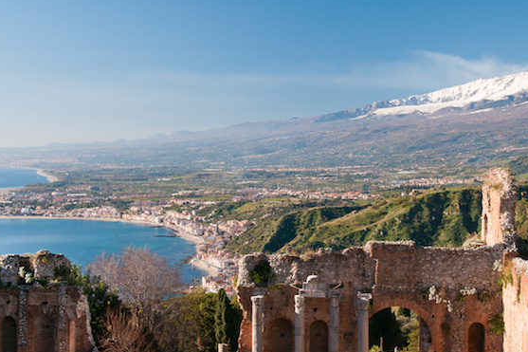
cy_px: 174
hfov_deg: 32.7
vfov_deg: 22.2
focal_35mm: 61
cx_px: 330
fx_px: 894
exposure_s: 1/250
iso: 400
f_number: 8
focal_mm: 28
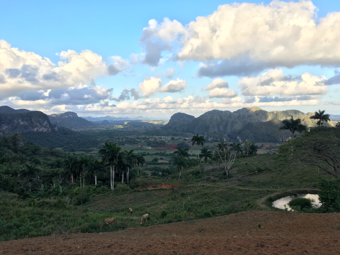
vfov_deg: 48.2
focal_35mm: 29
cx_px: 170
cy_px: 128
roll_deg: +0.5
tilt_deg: -0.6
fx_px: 285
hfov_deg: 61.7
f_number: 2.2
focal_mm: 4.15
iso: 25
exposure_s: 1/513
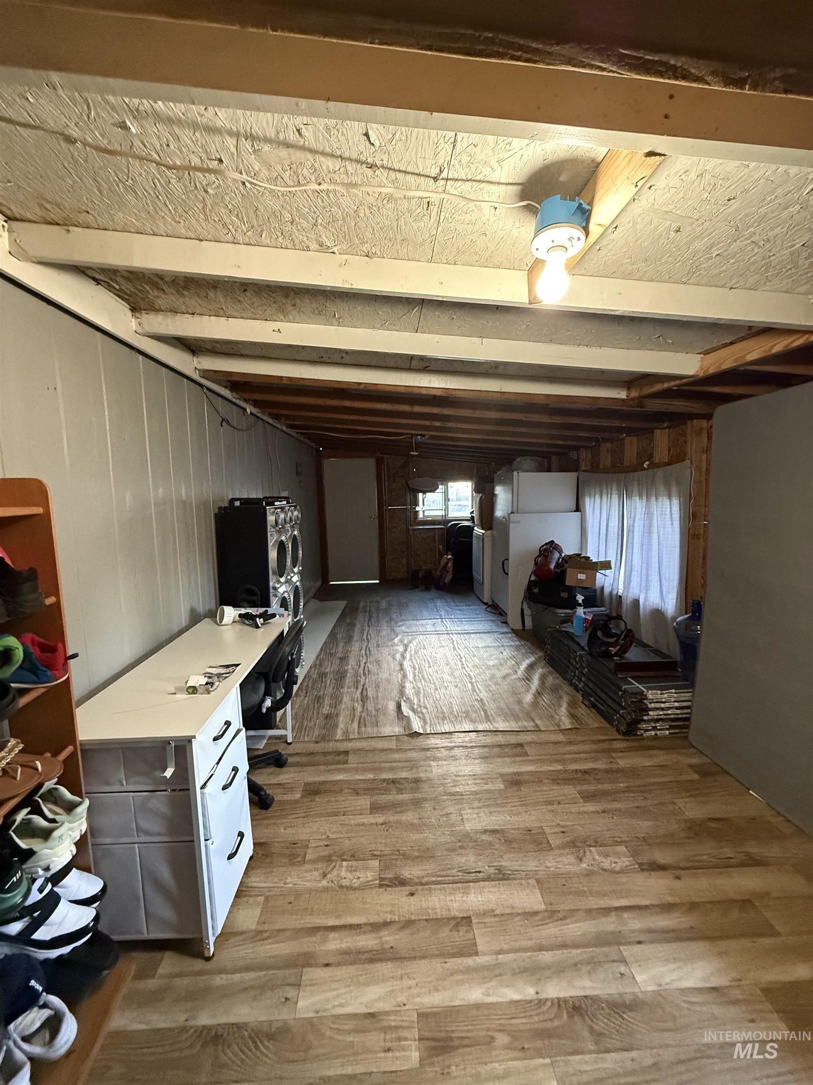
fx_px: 438
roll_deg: +0.6
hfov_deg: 85.7
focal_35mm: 14
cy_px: 542
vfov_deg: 102.1
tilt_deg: -5.0
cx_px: 406
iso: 1000
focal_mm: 2.22
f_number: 2.2
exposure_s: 1/60
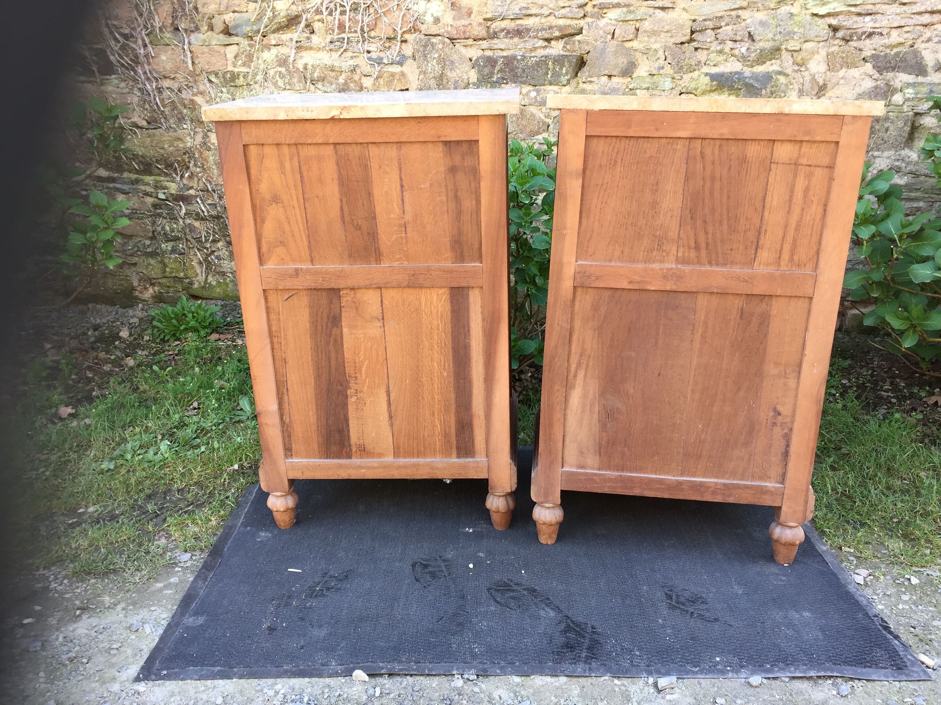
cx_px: 470
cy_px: 352
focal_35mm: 29
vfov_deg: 48.2
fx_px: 788
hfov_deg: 61.7
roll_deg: -1.4
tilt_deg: -16.4
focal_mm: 4.15
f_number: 2.2
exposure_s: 1/100
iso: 40
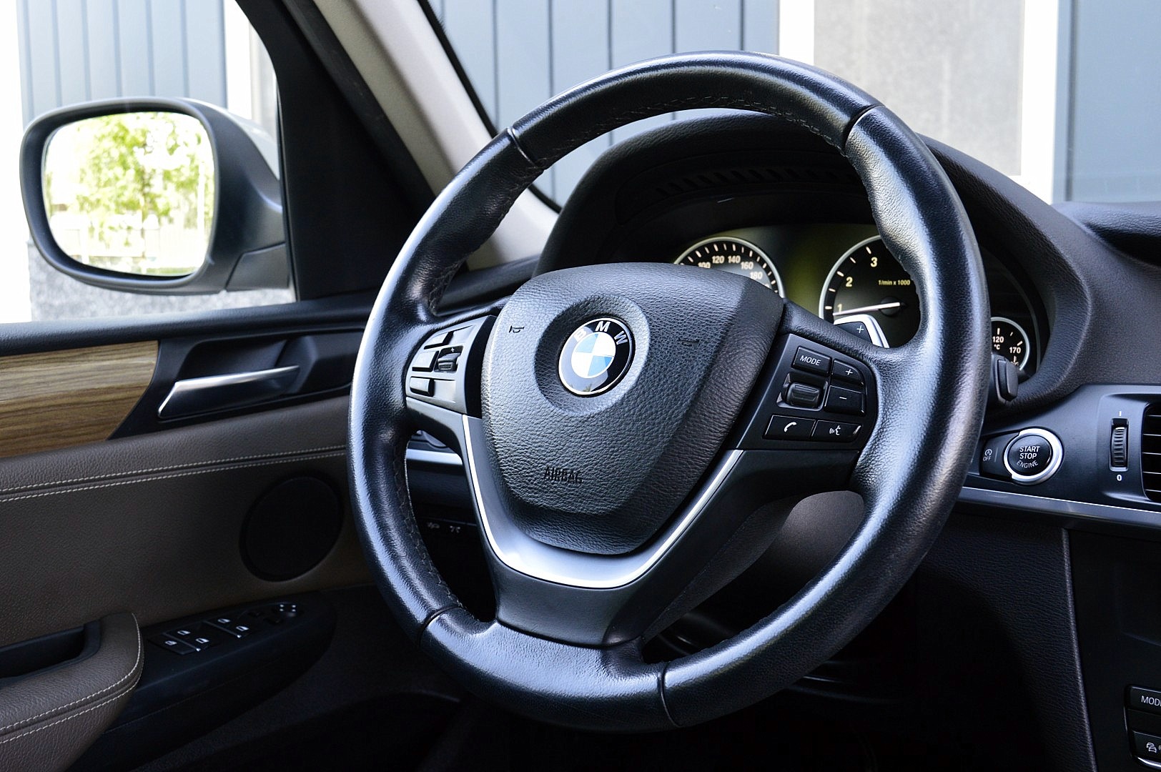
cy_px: 386
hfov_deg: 53.2
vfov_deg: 36.8
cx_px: 580
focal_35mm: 36
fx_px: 1160
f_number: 7.1
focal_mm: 24
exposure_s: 1/60
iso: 800
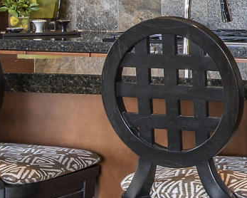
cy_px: -45
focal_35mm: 154
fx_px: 1126
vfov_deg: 9.9
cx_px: 446
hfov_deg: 11.6
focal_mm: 19
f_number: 11
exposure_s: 1/1.25
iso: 100
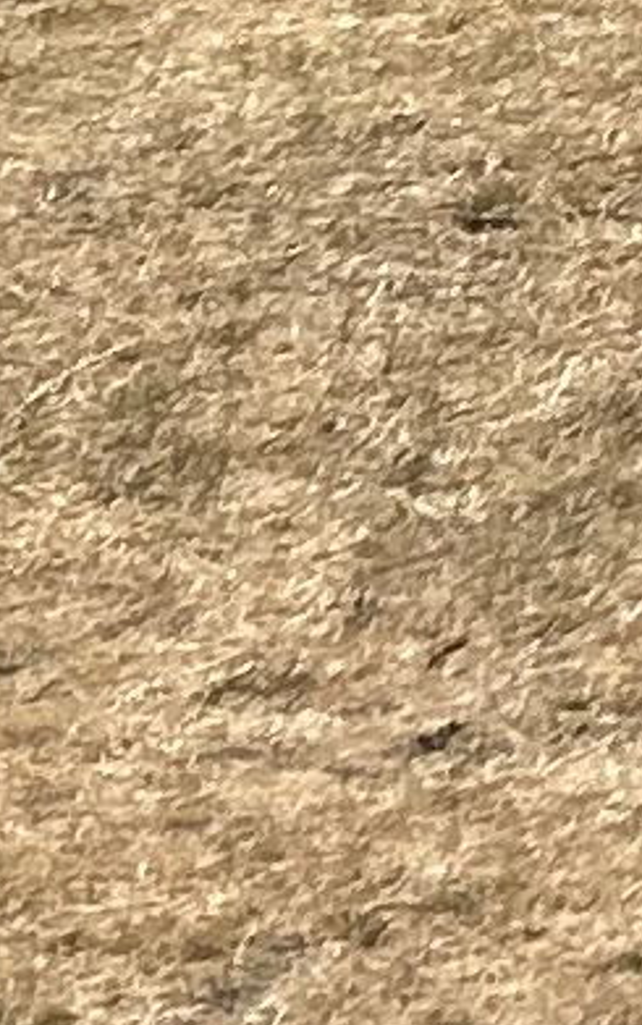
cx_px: 2445
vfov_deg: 7.0
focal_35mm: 284
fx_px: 7936
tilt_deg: -1.6
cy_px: -1350
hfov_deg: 4.3
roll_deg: +2.3
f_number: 1.5
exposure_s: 1/6993
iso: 50
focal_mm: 5.7
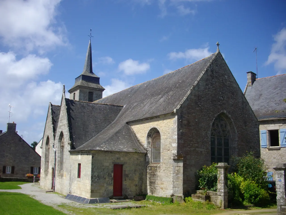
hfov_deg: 50.1
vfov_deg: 38.7
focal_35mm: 37
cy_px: 108
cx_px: 143
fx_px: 306
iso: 100
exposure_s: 1/400
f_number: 5.6
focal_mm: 6.2
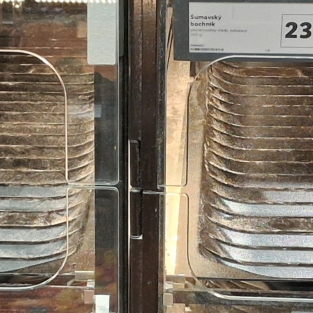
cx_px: 160
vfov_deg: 14.1
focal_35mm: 124
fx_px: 1269
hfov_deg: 14.1
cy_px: 189
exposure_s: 1/100
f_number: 1.8
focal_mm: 4
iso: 250
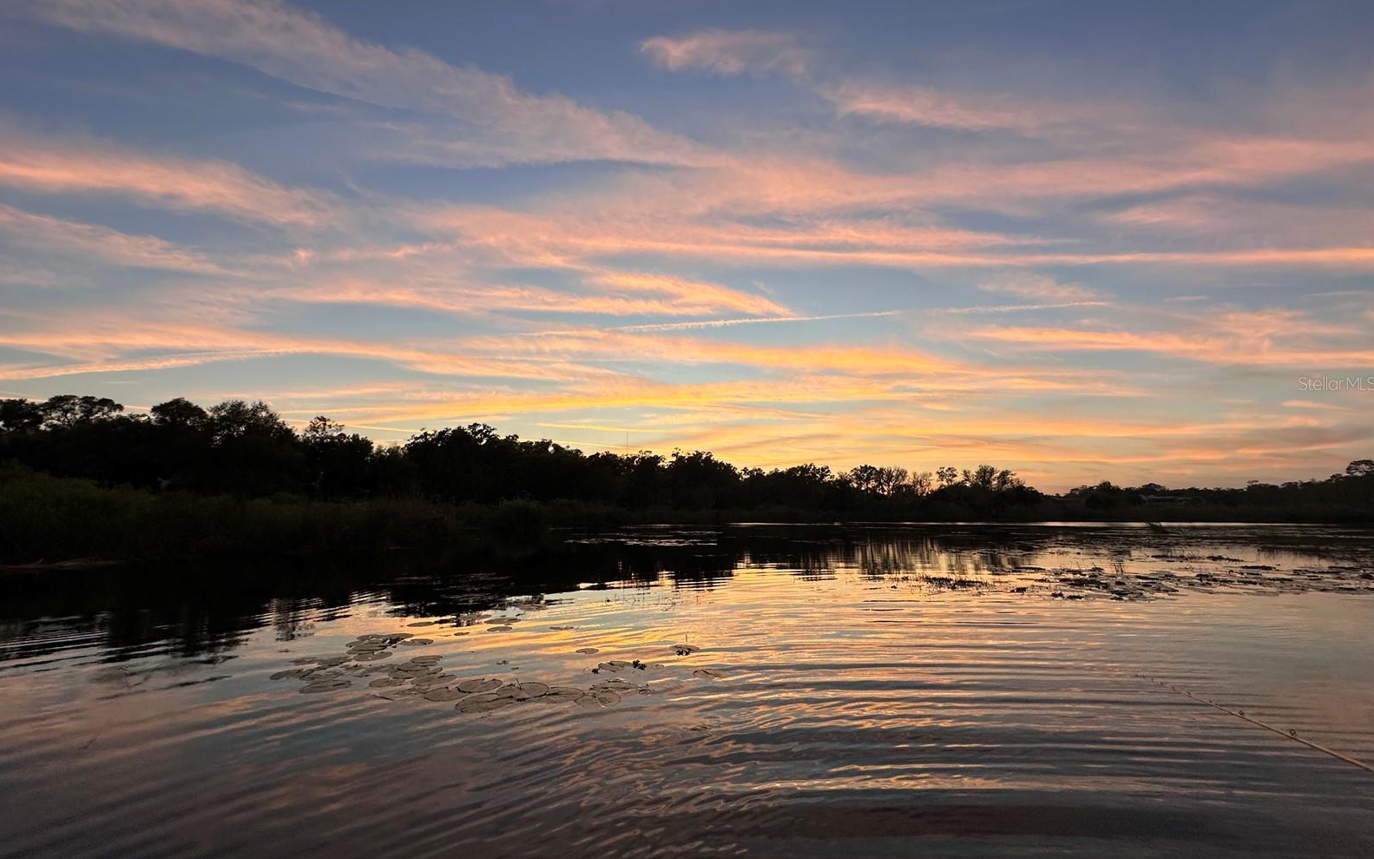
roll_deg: -0.6
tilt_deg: +14.1
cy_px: 383
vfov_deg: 74.5
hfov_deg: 101.5
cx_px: 686
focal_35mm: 15
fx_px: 562
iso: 40
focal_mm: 2.22
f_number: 2.2
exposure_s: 1/221
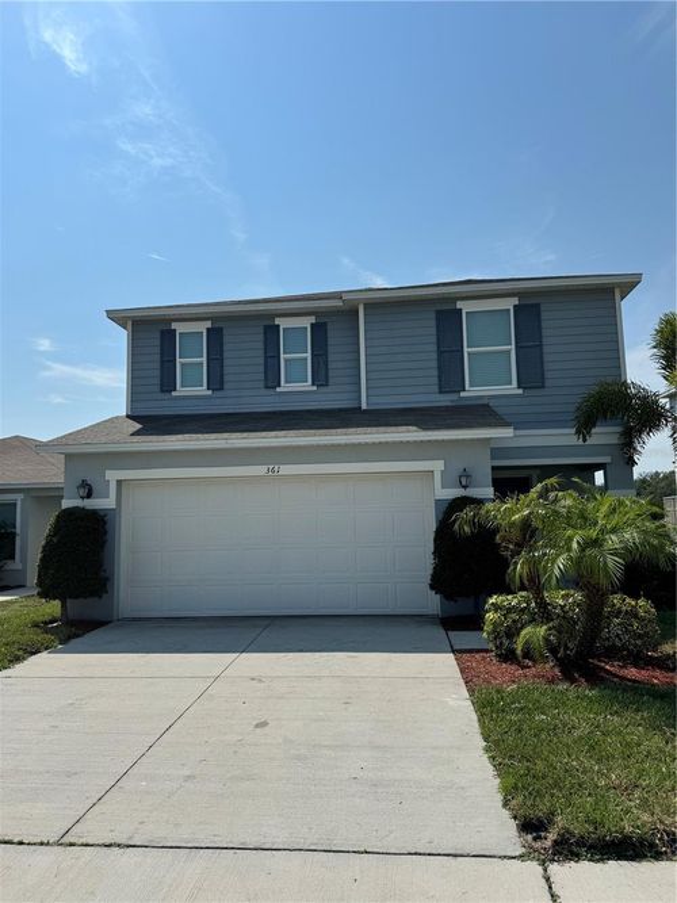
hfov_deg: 56.8
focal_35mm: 24
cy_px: 452
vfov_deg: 71.6
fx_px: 626
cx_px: 338
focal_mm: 6.76
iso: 80
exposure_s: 1/12346
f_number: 1.78
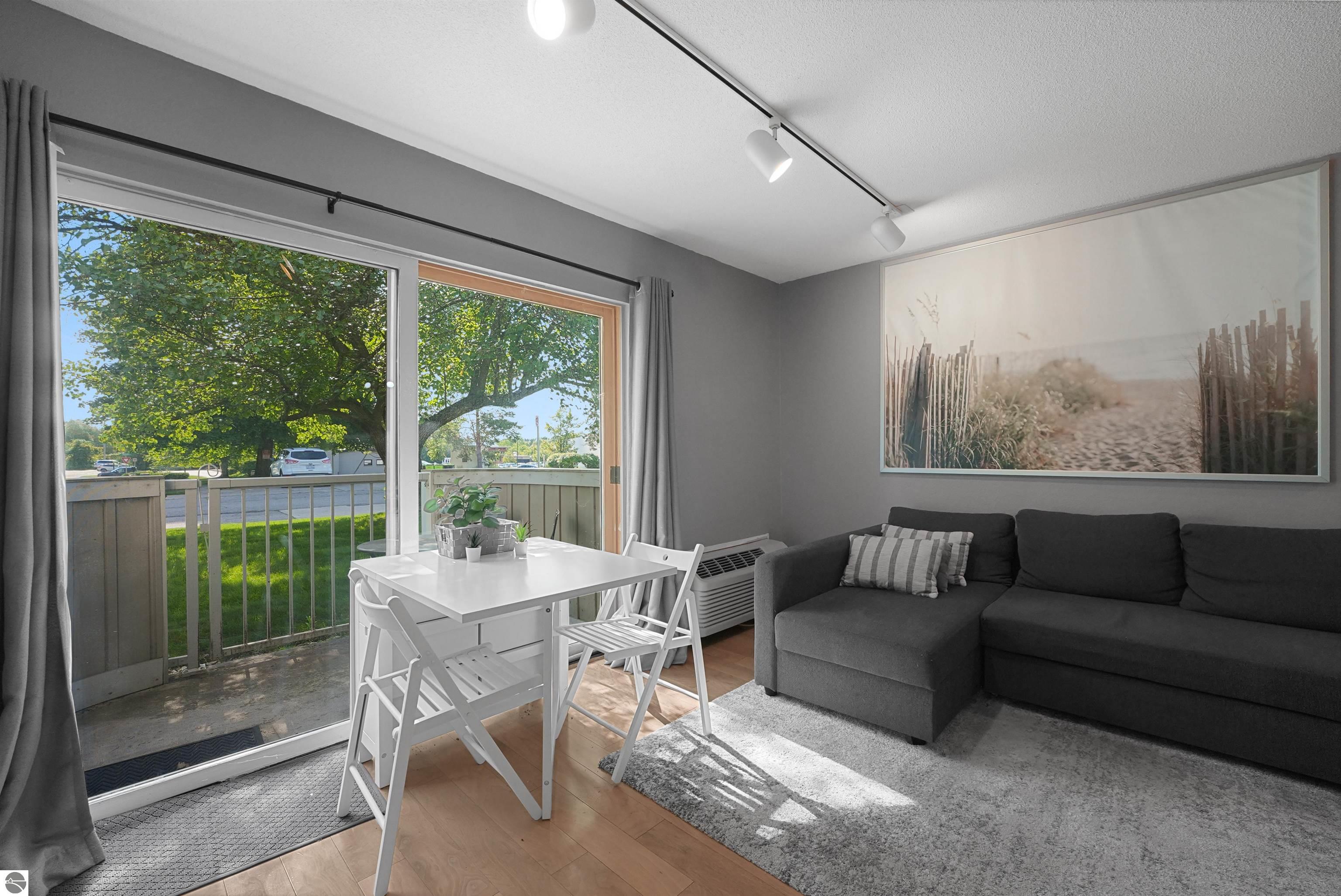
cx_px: 670
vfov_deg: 78.9
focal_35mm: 15
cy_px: 448
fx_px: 544
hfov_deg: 101.9
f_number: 7.1
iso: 5000
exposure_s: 1/100
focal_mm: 14.6
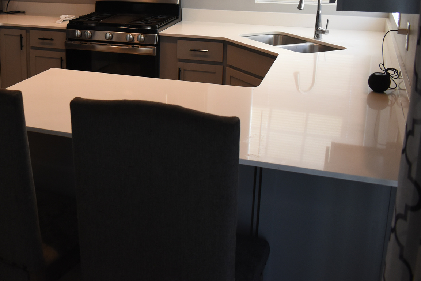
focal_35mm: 48
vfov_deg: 27.4
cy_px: 50
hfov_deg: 38.7
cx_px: 54
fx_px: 561
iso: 900
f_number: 3.5
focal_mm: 18
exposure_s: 1/200
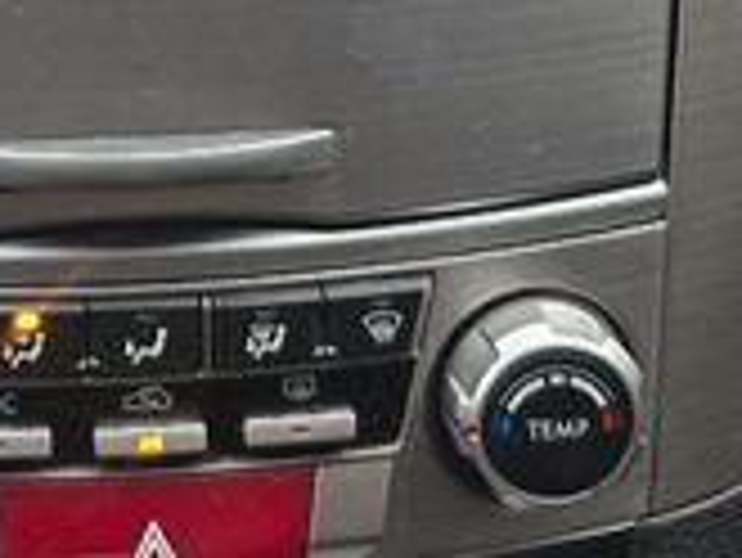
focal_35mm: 89
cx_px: 22
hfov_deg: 21.3
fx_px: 1909
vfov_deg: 15.2
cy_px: -306
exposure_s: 1/180
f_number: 1.7
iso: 200
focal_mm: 6.3
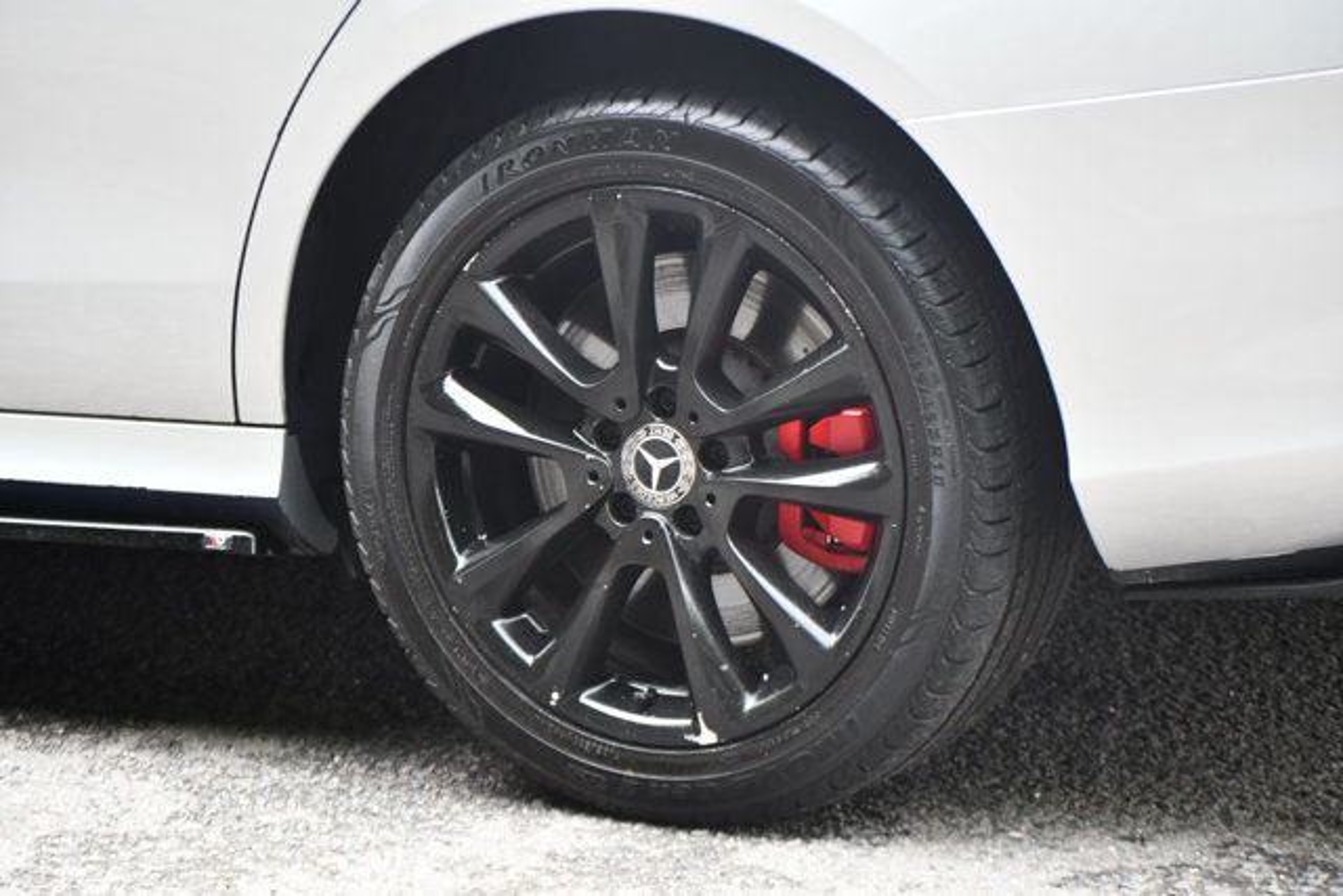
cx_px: 672
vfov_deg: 9.3
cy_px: 448
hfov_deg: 14.0
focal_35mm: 147
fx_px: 5485
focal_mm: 98
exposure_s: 1/125
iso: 1250
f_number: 4.8
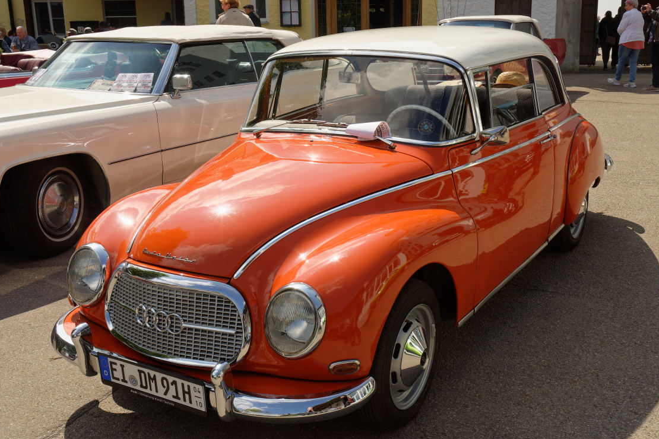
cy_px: 222
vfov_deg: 33.0
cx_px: 337
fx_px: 742
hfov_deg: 47.9
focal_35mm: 41
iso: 250
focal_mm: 25
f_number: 9
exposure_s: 1/400
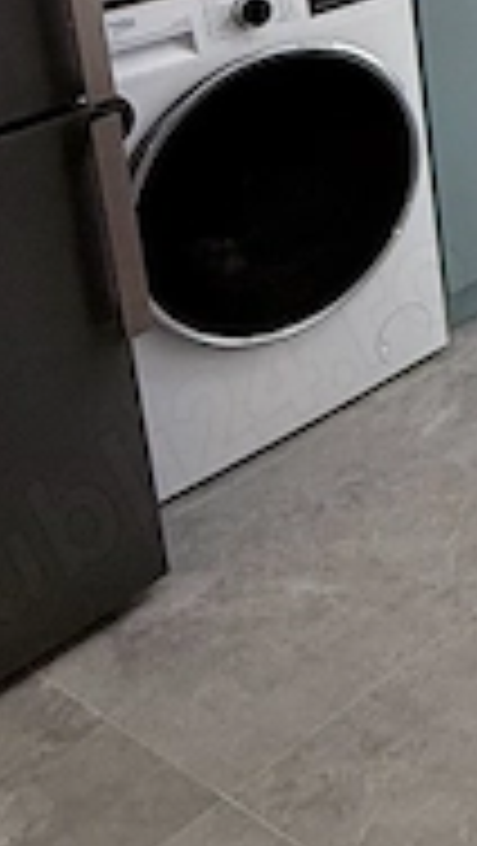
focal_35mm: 65
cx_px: 1125
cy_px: -86
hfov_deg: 13.7
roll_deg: -2.5
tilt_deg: -15.1
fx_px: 1459
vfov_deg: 29.2
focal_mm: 2.22
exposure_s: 1/100
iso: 100
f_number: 2.2
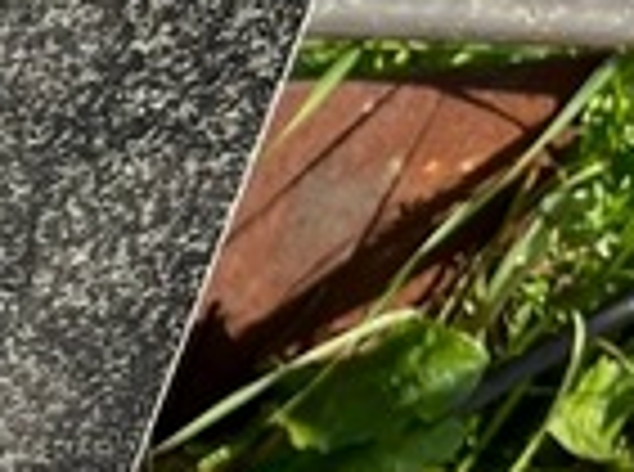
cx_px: -1093
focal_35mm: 148
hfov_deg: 10.6
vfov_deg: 9.9
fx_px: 2704
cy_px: 472
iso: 50
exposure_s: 1/1295
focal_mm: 5.7
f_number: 1.5
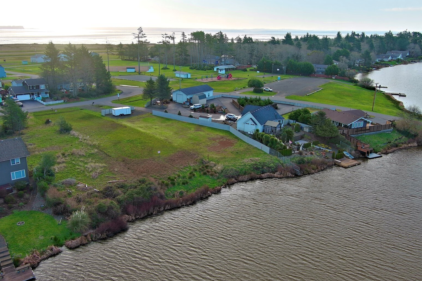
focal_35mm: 32
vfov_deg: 41.1
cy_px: 143
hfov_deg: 58.6
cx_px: 192
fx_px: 375
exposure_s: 1/526
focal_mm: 10.57
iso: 100
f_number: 2.8
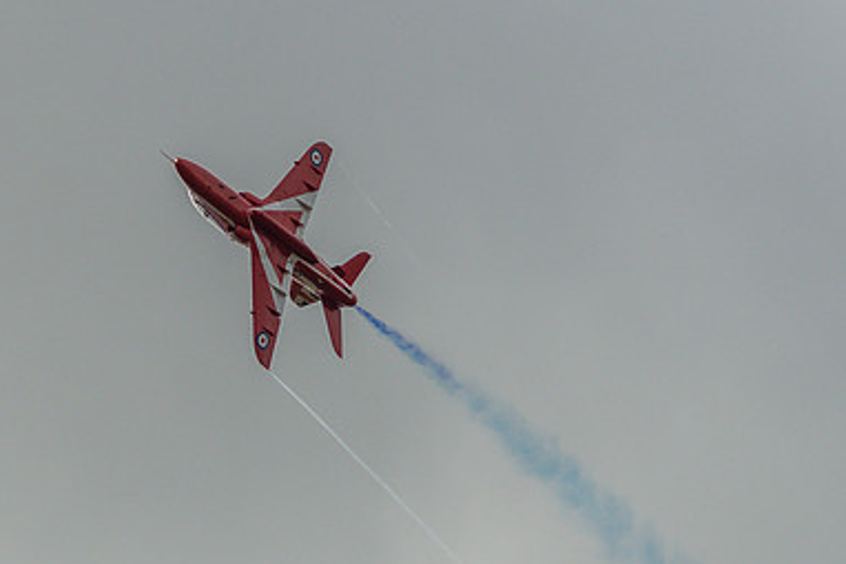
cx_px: 265
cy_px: 238
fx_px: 10649
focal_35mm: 453
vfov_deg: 3.0
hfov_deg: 4.5
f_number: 7.1
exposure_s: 1/2500
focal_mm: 170
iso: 400
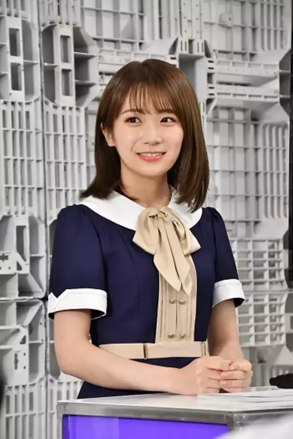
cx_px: 146
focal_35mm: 174
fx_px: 2121
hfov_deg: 7.9
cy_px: 220
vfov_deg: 11.8
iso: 2500
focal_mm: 116
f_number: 6.3
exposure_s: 1/250
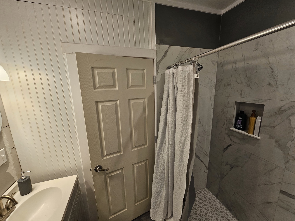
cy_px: 110
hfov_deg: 106.2
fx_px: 111
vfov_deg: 89.9
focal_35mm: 13
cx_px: 148
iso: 80
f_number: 2.2
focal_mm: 2.2
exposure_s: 1/60
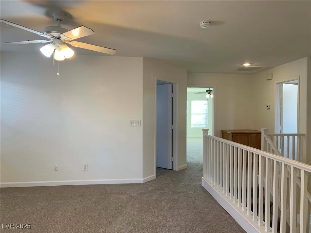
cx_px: 156
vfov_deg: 53.1
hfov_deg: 67.3
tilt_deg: -1.9
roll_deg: +0.2
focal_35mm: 26
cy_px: 116
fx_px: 234
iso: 64
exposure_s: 1/60
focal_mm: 4.25
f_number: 1.8
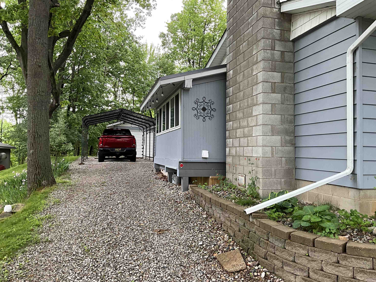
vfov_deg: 48.2
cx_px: 188
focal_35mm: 29
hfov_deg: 61.7
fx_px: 315
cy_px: 141
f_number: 1.8
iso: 25
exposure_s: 1/122
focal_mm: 3
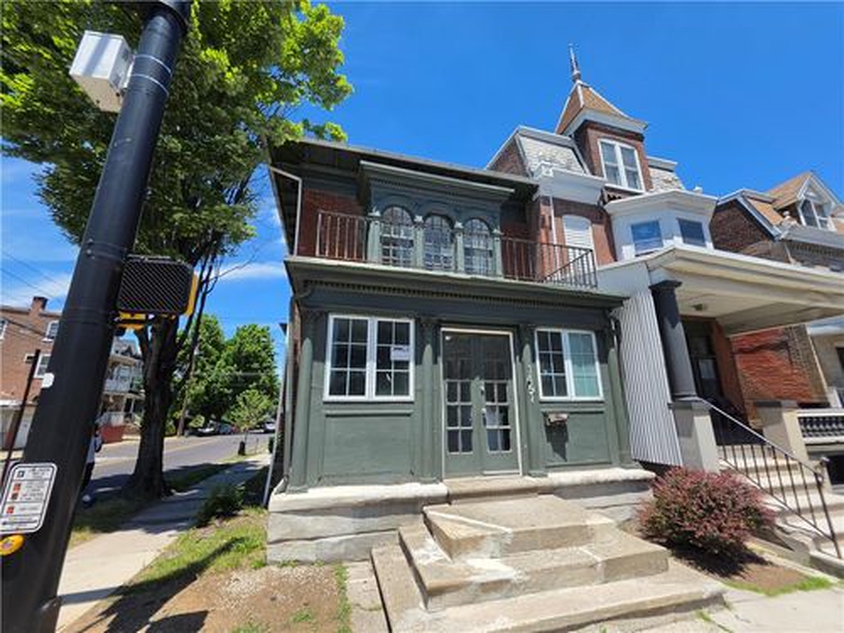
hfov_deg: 106.2
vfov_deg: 89.9
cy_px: 316
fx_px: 317
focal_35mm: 13
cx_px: 422
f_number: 1.9
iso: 32
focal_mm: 2.2
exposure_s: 1/1339
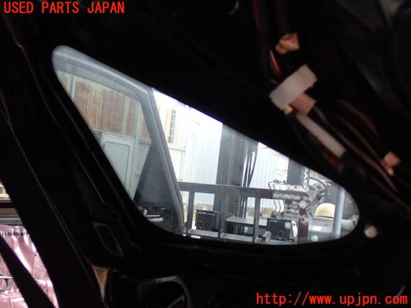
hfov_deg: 40.4
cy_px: 154
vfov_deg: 30.9
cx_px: 206
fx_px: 558
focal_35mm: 47
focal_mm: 8.4
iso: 200
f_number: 3.1
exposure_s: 1/50
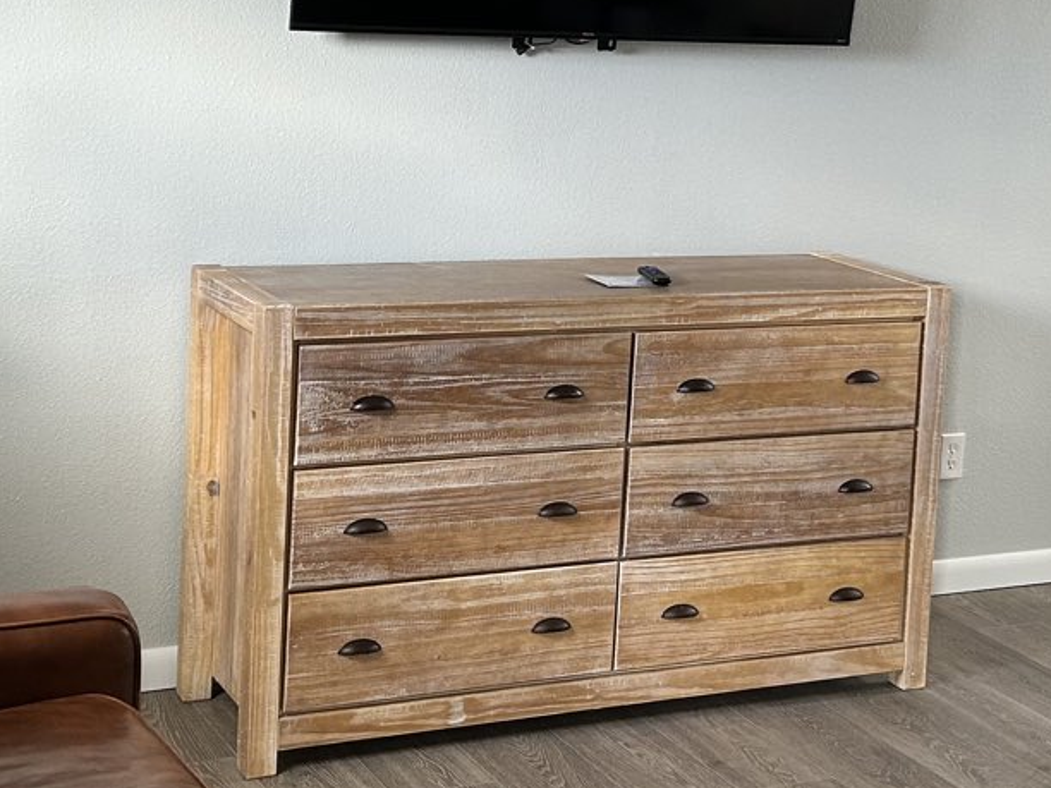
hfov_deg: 28.6
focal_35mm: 68
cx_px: 522
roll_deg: -3.8
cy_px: 167
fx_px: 2065
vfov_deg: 21.4
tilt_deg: -6.4
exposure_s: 1/60
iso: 100
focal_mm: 5.7
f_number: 1.5
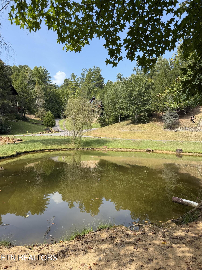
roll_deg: -1.4
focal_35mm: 24
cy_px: 135
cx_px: 101
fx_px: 187
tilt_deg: +1.9
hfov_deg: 56.8
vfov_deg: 71.6
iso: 80
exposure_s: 1/1949
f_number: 1.78
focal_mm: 6.76
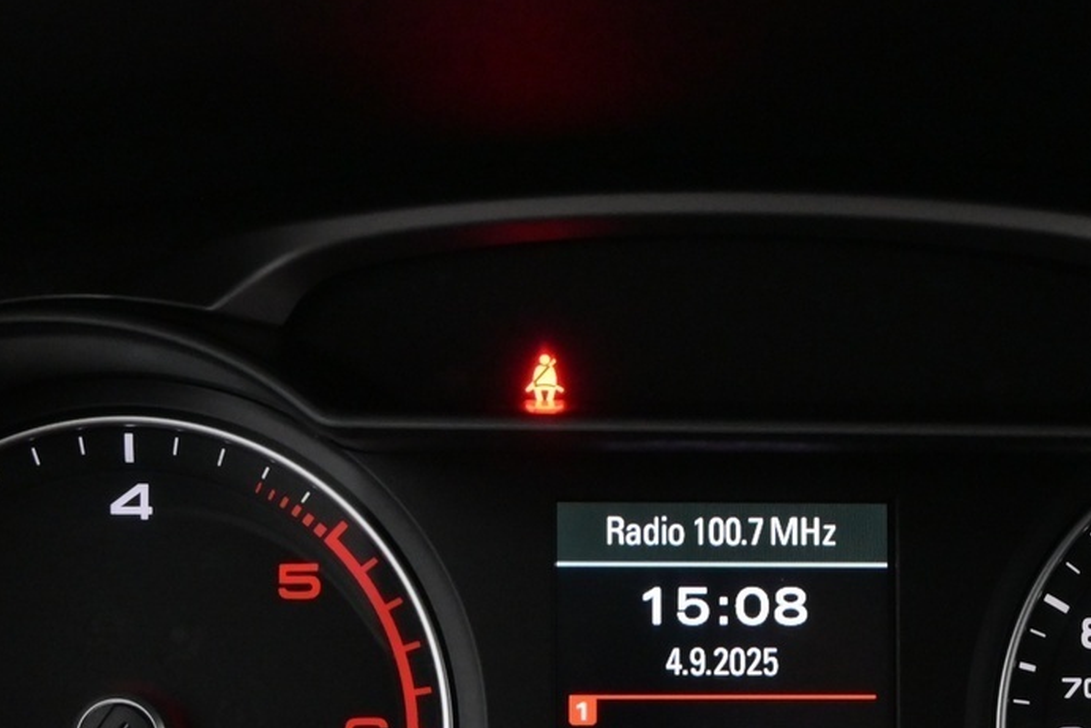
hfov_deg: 29.2
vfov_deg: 19.4
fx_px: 2079
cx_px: 714
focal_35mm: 69
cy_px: 684
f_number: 4.5
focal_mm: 19.5
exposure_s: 1/80
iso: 2500
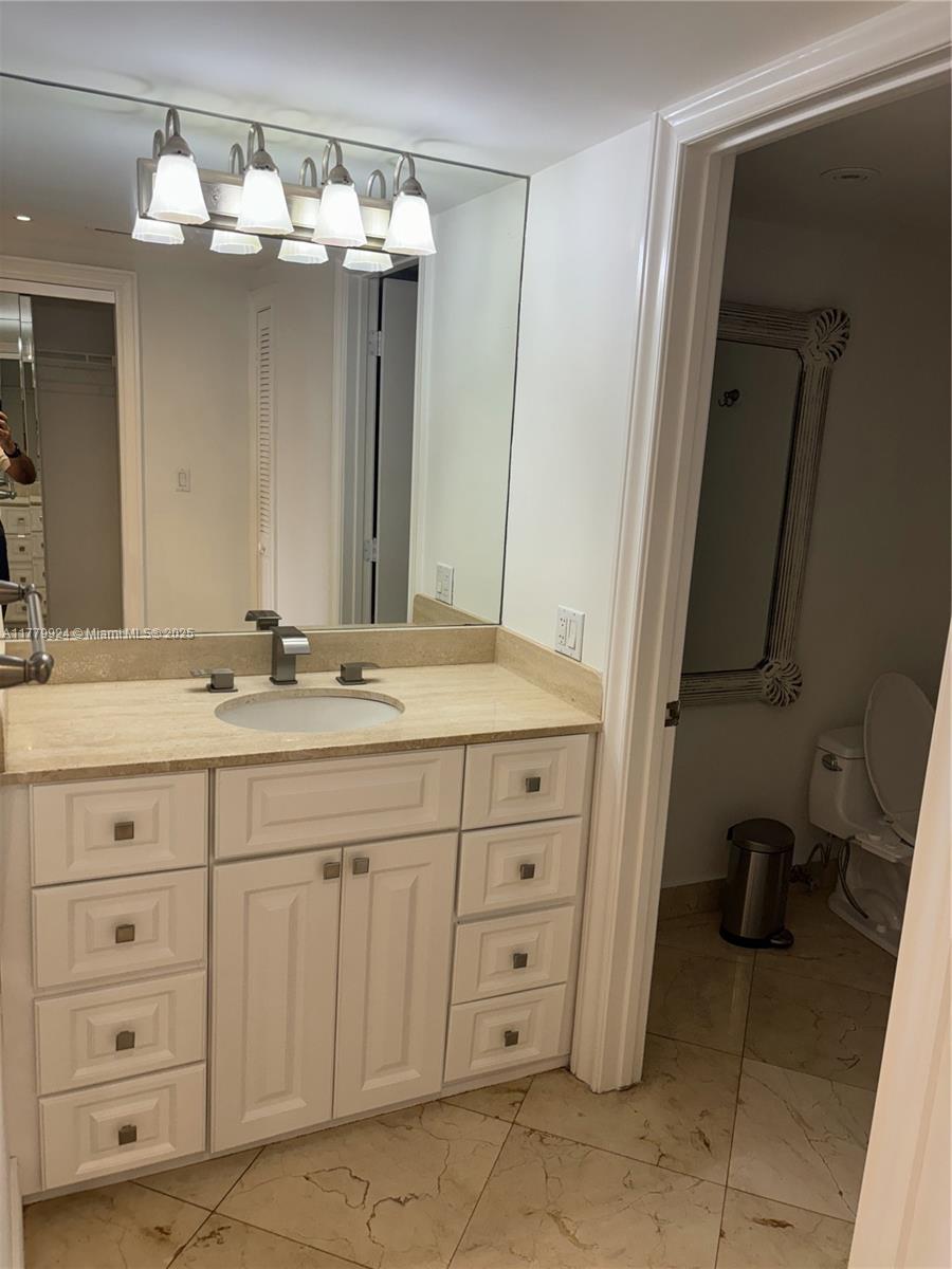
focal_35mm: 26
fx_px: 953
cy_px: 634
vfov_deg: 67.3
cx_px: 476
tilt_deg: -9.9
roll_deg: -3.6
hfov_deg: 53.1
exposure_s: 1/120
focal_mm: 5.96
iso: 80
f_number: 1.6
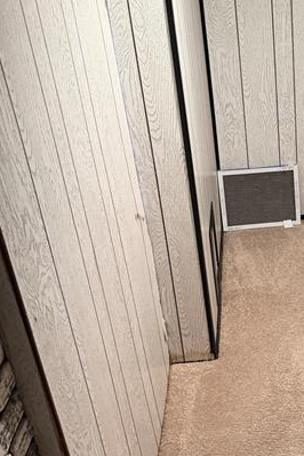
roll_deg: +0.1
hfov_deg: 26.3
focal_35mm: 48
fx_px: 608
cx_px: 317
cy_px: 210
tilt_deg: -29.2
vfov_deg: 41.1
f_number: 1.78
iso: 640
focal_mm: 6.76
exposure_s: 1/40
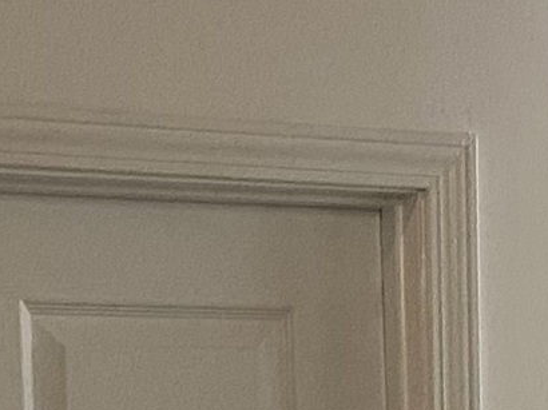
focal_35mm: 195
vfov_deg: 7.2
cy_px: 897
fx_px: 3085
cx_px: 457
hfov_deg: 10.1
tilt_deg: -5.5
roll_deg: +1.2
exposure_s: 1/60
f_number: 1.8
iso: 160
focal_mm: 4.25
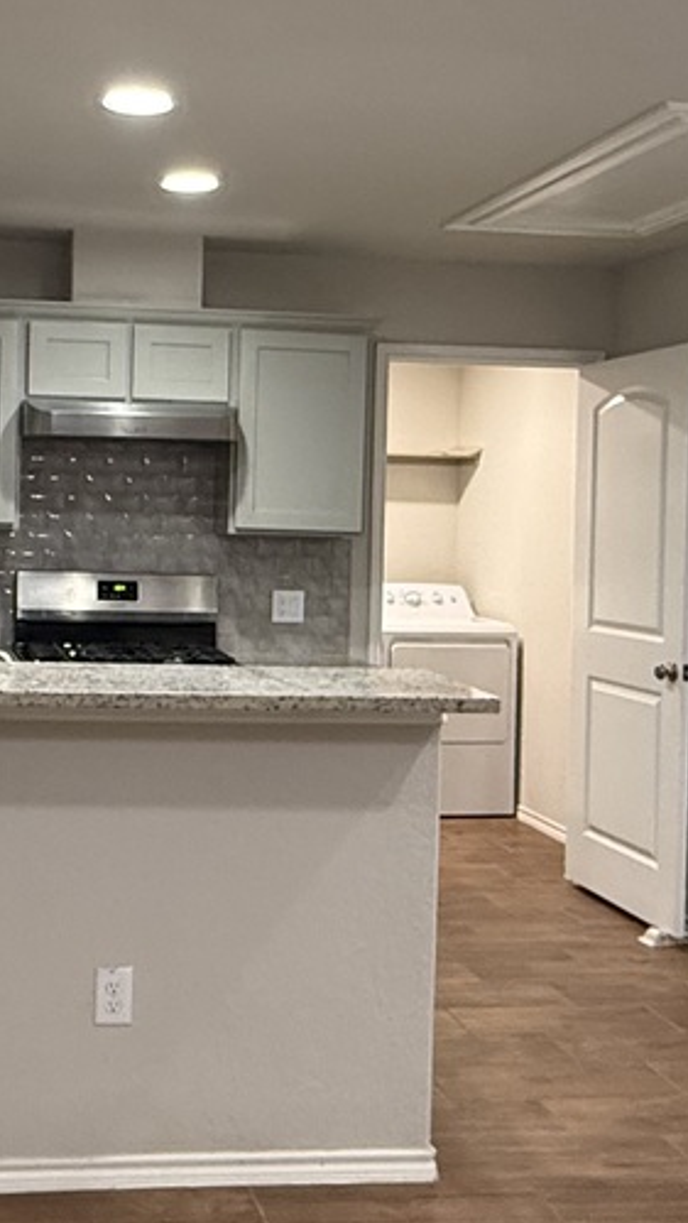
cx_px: 113
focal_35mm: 44
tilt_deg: -1.8
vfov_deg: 46.3
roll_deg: -2.4
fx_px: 1426
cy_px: 537
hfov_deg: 26.5
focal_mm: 2.22
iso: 250
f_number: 2.2
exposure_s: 1/60
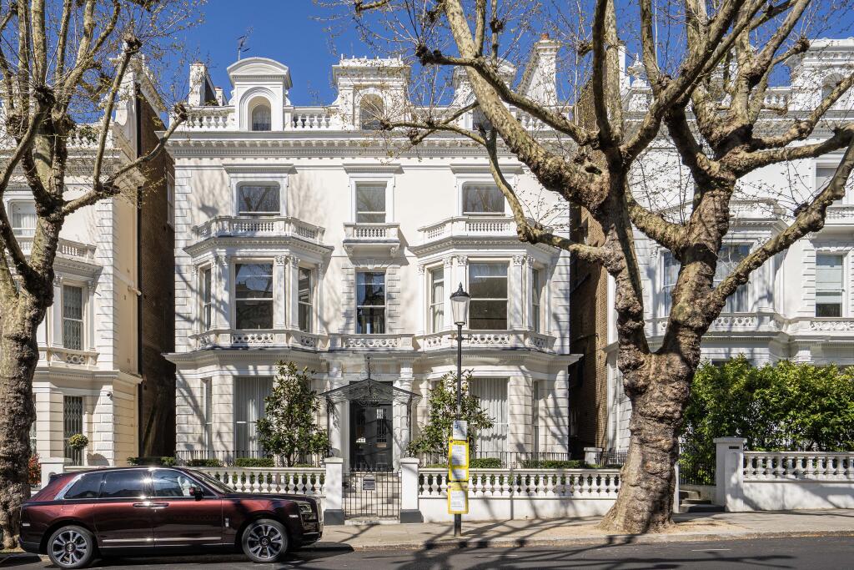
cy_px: 285
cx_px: 427
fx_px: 546
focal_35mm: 23
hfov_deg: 76.1
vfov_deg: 55.1
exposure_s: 1/640
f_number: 9
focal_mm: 23
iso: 500
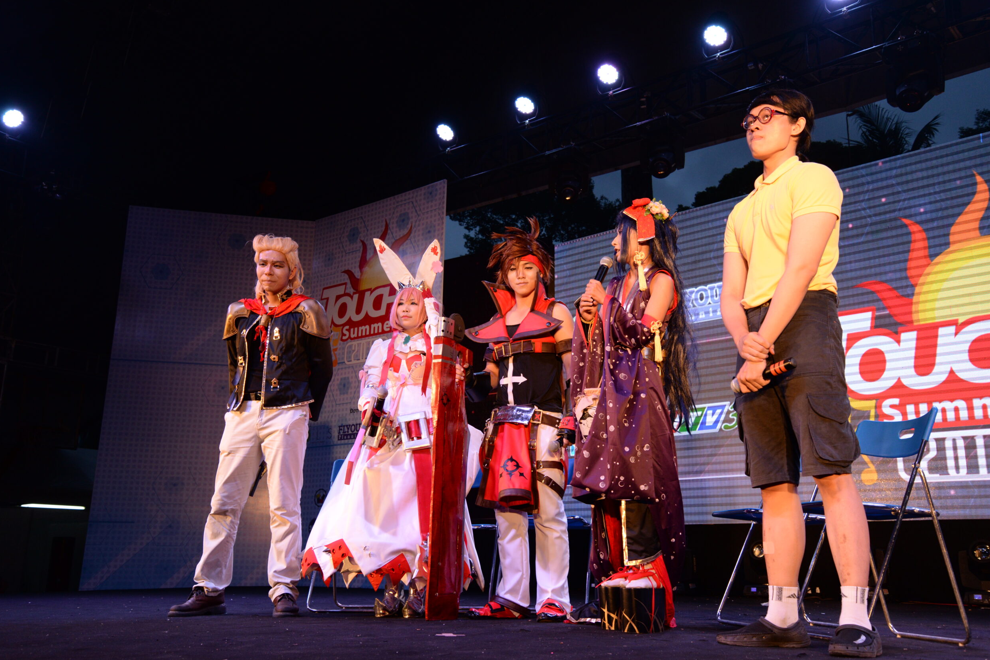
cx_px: 507
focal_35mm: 35
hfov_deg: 54.4
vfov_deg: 37.9
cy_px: 326
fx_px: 962
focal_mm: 34
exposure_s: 1/250
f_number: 6.3
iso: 1250
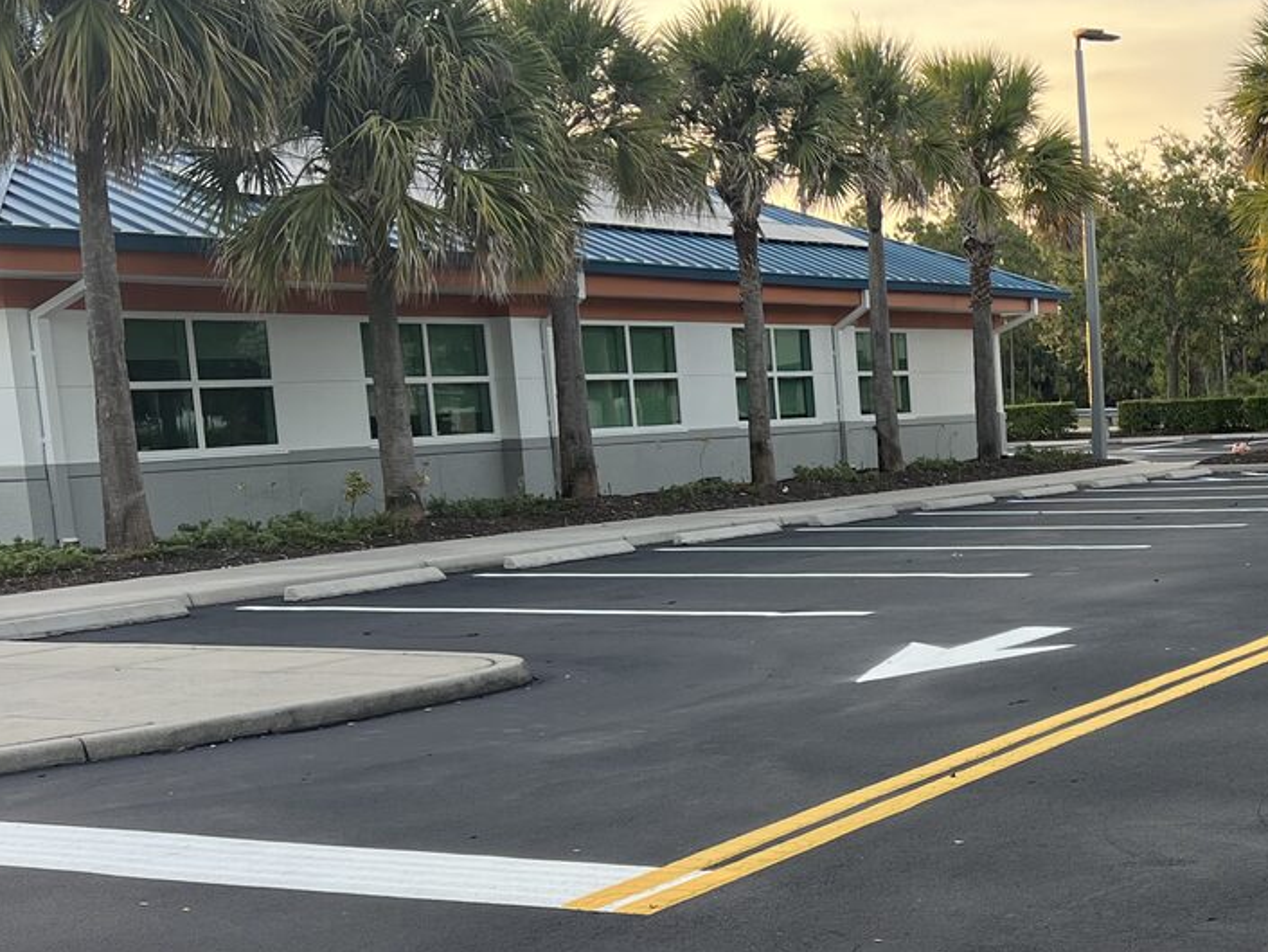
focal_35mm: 59
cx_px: 1180
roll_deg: +2.1
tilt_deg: -10.5
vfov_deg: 24.6
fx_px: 2162
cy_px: 698
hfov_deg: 31.0
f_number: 1.5
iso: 50
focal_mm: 5.7
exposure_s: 1/229
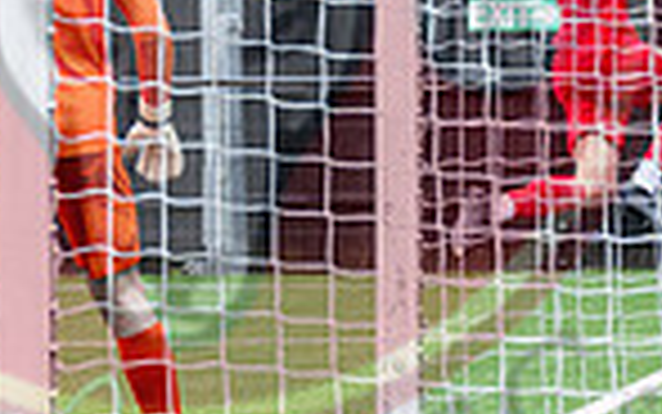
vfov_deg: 2.4
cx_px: 667
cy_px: 126
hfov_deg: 3.8
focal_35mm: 549
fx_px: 9909
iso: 800
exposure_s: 1/1600
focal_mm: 78
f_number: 4
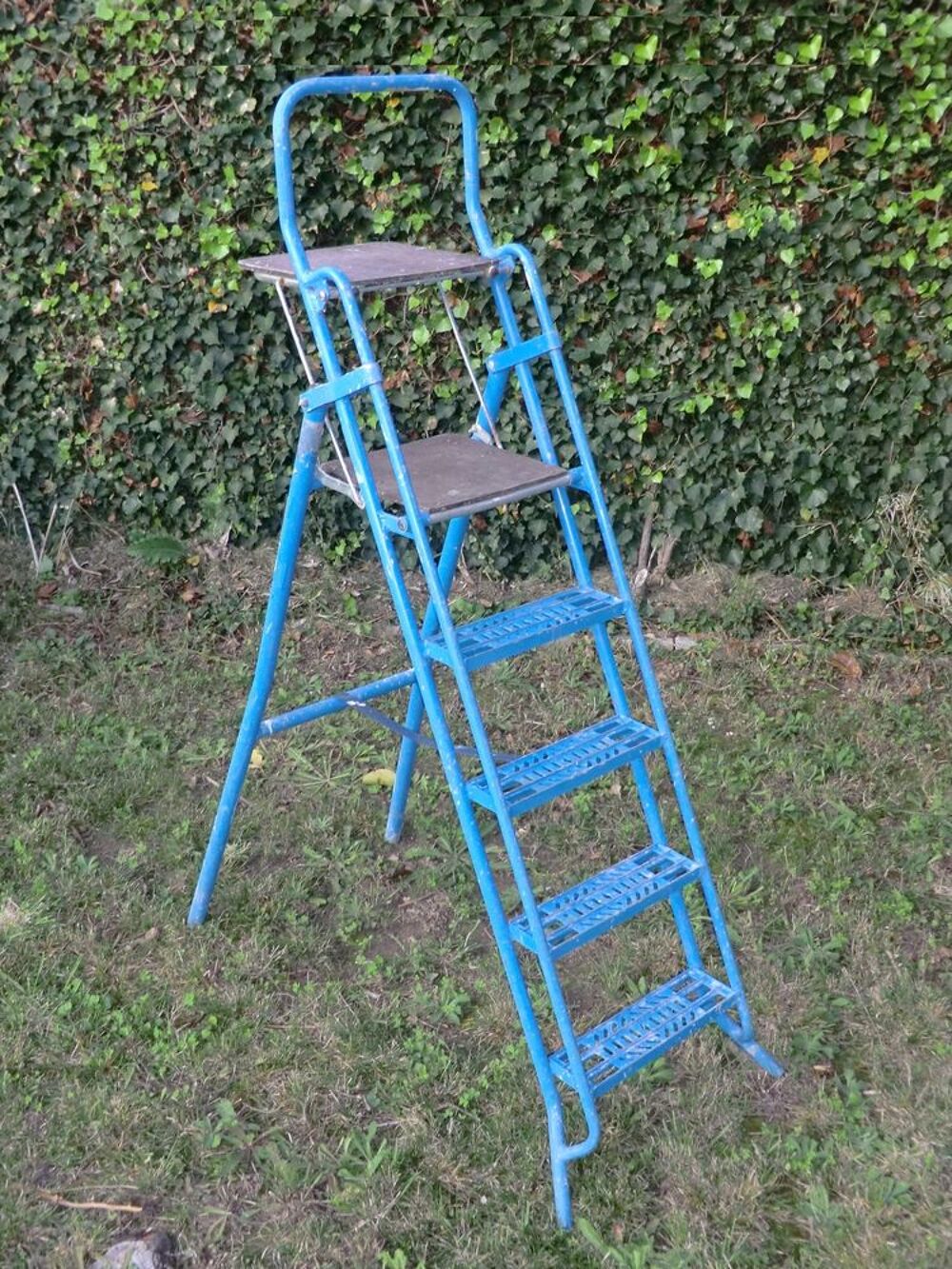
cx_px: 476
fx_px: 1467
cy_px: 634
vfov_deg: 46.8
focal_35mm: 40
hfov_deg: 36.0
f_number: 3.8
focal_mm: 7.1
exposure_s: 1/60
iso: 250
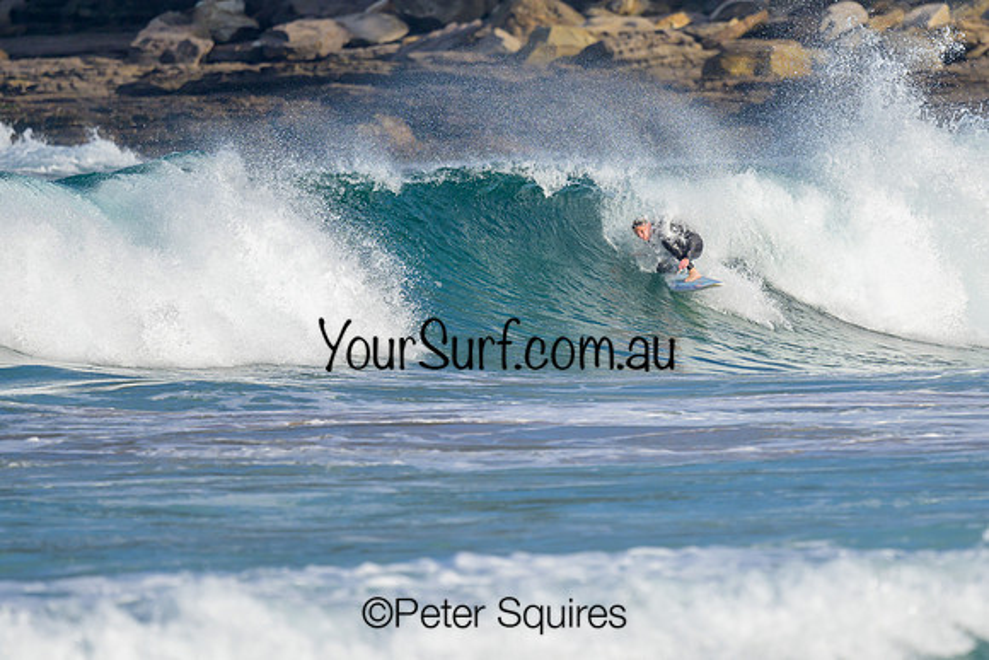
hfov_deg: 1.9
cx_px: 587
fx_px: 30202
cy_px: 324
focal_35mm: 1099
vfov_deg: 1.3
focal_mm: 800
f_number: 6.3
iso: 250
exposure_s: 1/2000
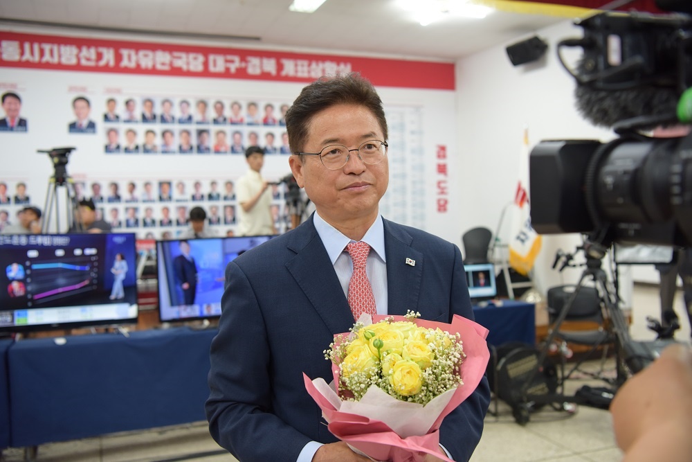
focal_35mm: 34
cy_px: 231
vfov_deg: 38.9
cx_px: 346
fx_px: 654
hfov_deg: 55.8
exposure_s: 1/125
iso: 800
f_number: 3.5
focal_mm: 34
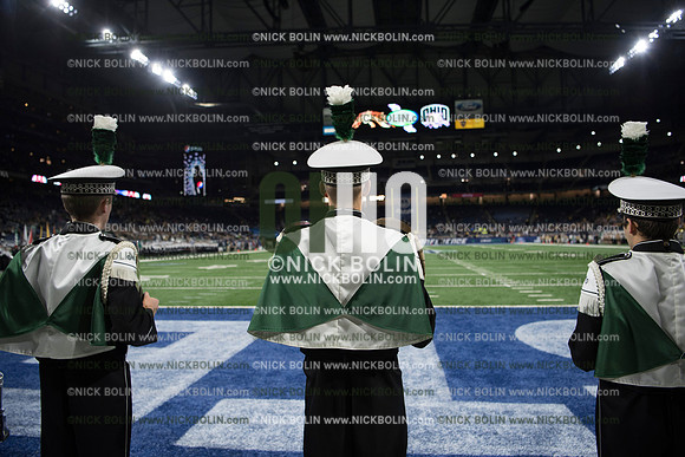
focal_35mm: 24
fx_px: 457
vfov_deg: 53.2
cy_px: 228
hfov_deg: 73.7
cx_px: 342
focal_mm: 24
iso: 1250
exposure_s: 1/1250
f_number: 2.8
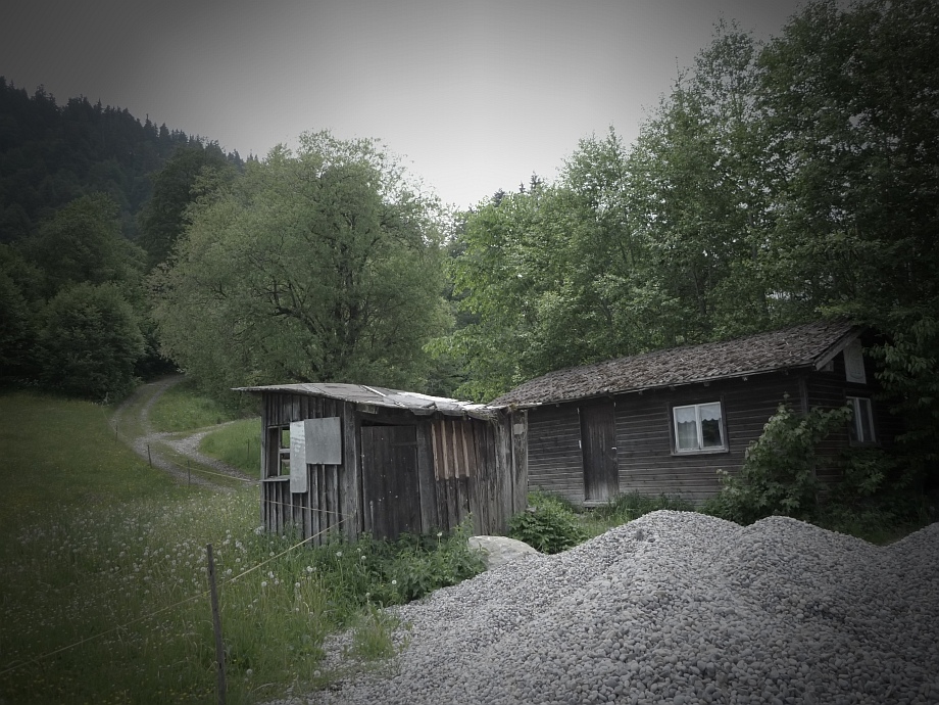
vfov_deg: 49.7
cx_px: 470
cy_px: 352
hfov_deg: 63.4
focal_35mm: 28
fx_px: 760
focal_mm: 4.9
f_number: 3.3
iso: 125
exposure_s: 1/320
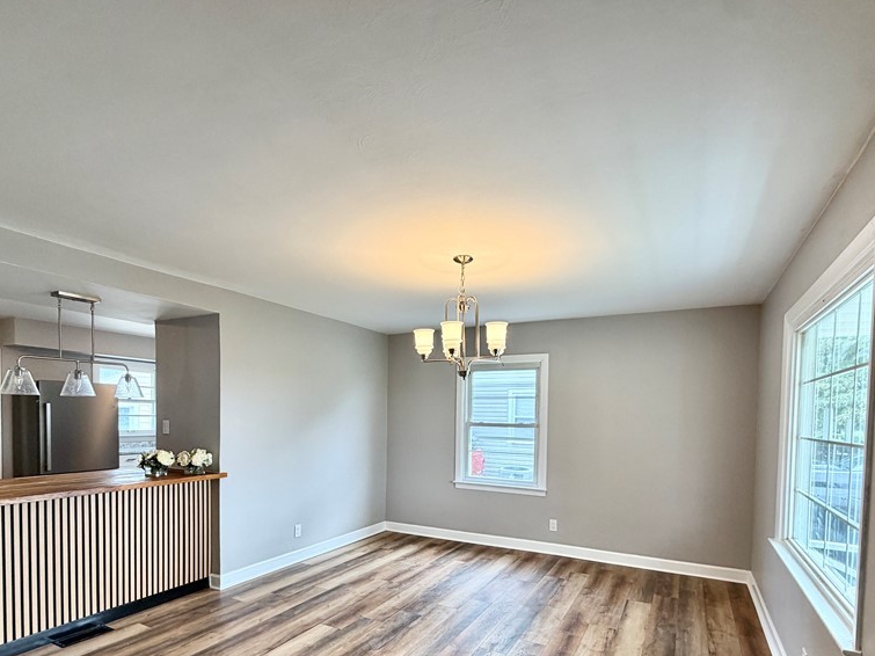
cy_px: 432
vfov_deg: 67.0
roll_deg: -0.5
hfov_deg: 84.7
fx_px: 480
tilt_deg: -2.1
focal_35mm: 19
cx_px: 439
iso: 160
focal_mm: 2.22
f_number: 2.2
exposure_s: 1/120
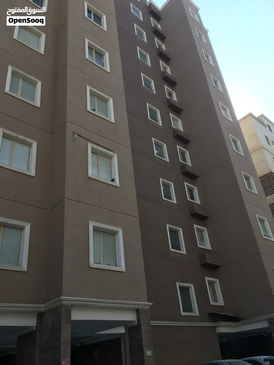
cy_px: 182
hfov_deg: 48.2
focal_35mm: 29
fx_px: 306
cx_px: 137
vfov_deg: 61.7
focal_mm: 4.15
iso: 25
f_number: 2.2
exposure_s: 1/534
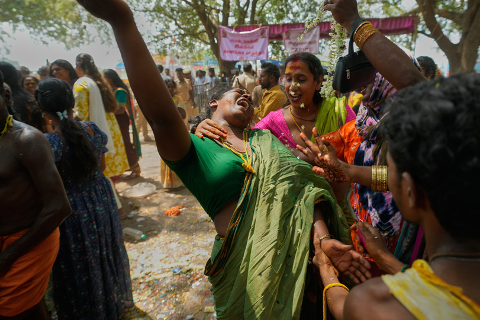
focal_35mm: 24
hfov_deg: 73.5
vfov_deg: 53.0
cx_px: 266
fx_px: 320
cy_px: 143
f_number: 2.8
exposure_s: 1/200
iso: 100
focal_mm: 19
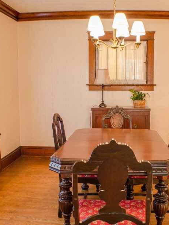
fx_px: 365
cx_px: 104
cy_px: 122
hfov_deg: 26.0
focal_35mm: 56
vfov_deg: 34.3
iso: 900
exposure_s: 1/30
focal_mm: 22
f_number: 4
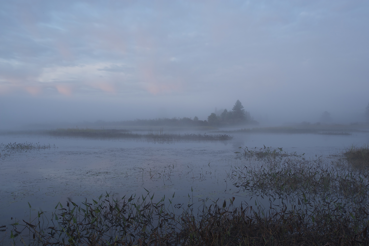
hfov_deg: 54.5
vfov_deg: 37.8
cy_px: 123
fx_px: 359
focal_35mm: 35
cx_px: 184
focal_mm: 35
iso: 200
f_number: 18
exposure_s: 30
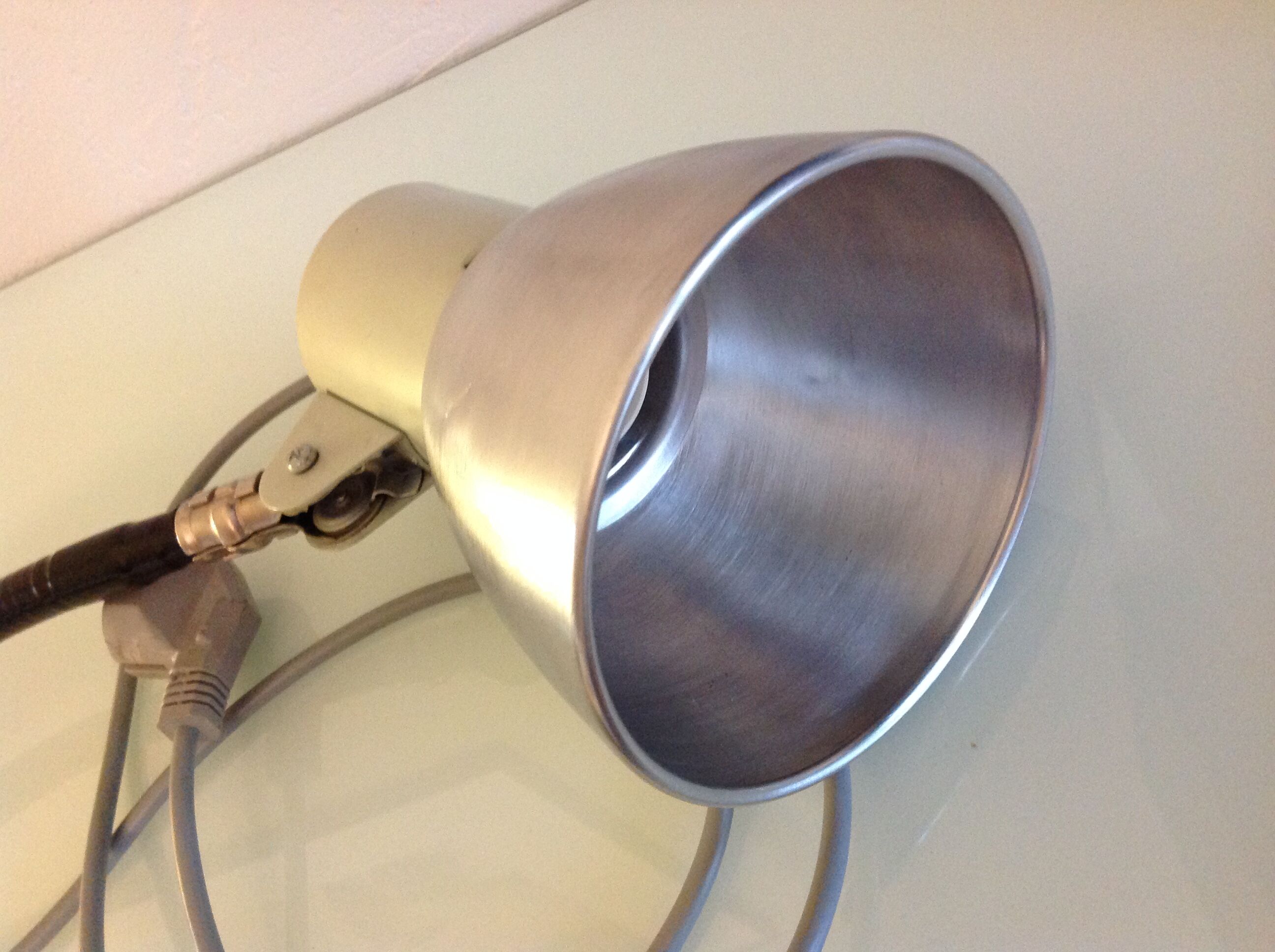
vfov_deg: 40.6
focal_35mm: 35
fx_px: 1287
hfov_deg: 52.7
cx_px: 638
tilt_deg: -53.0
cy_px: 476
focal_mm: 4.28
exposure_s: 1/17
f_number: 2.4
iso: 320
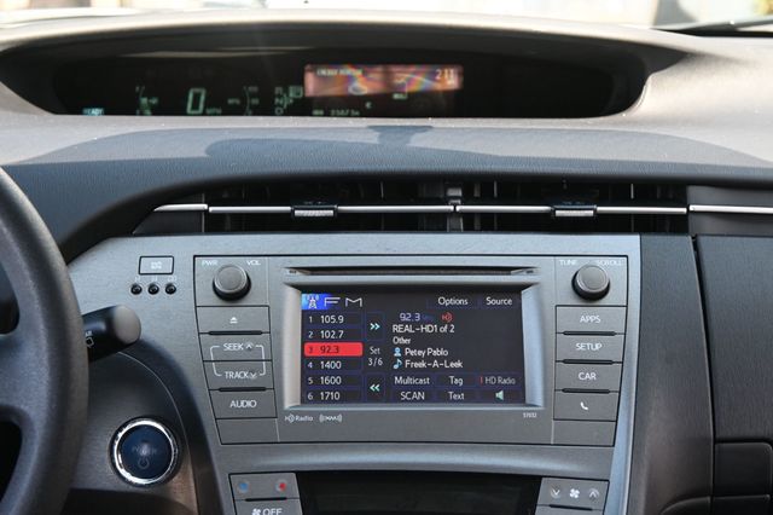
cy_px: 258
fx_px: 1610
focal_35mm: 75
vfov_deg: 18.2
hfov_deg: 27.0
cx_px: 386
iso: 1250
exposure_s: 1/125
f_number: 6.3
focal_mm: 50
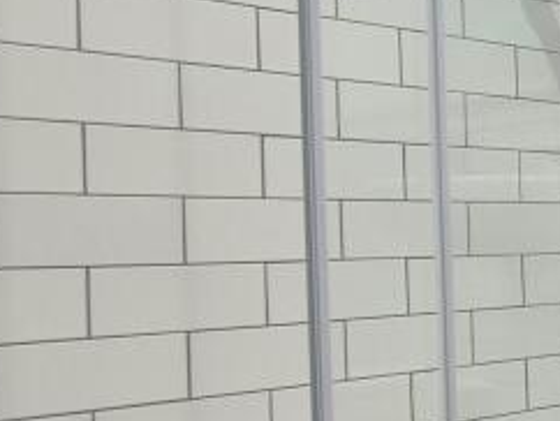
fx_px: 891
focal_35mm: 55
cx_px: 1113
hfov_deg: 19.5
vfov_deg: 26.6
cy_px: 243
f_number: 2.2
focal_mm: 2.2
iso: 160
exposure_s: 1/50
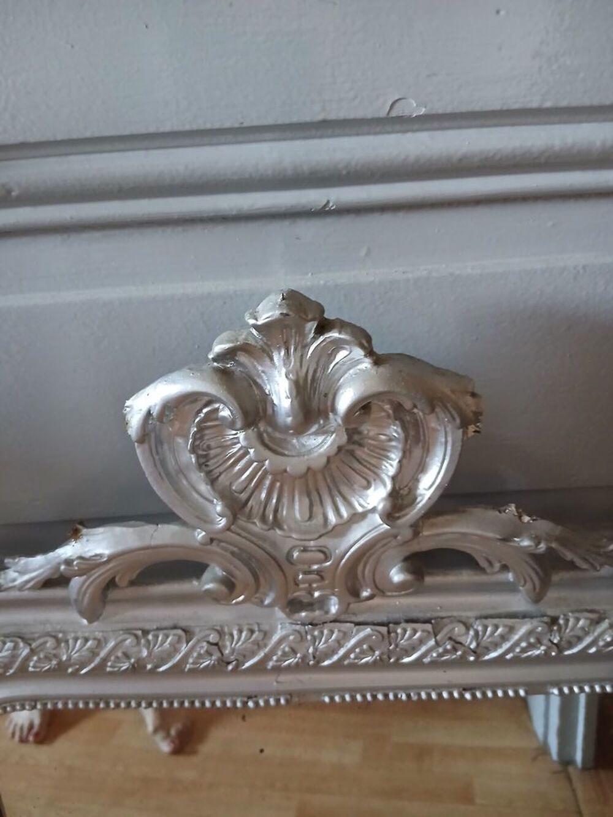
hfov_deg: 53.1
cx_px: 306
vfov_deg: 67.3
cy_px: 408
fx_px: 614
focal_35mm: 26
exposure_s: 1/20
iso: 500
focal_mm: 3.98
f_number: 1.8
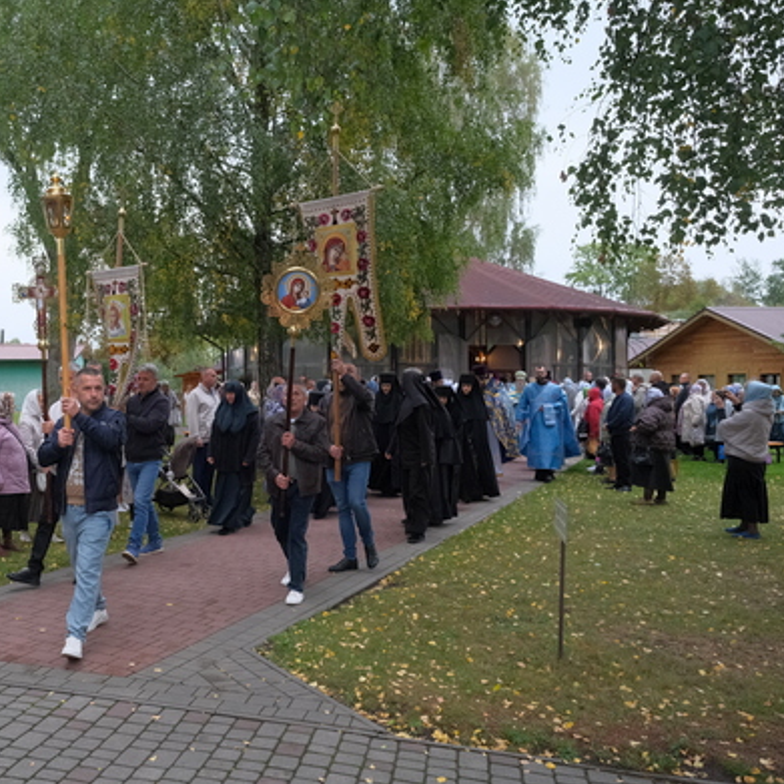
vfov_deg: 51.1
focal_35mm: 32
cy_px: 376
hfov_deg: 48.9
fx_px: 820
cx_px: 186
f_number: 4
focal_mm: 15.1
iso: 1600
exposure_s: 1/600
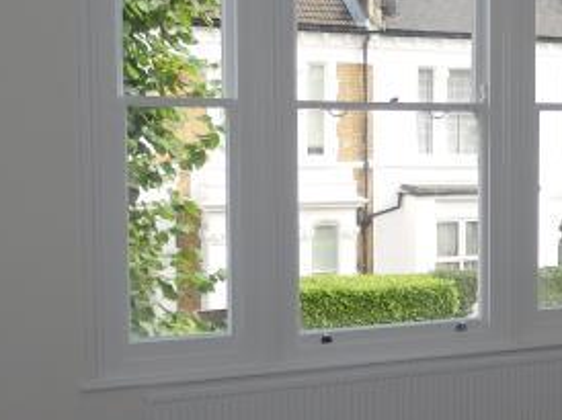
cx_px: 632
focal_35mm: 73
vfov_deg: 20.1
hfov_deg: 24.7
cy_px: 205
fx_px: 1184
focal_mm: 4.5
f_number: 3
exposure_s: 1/200
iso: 100
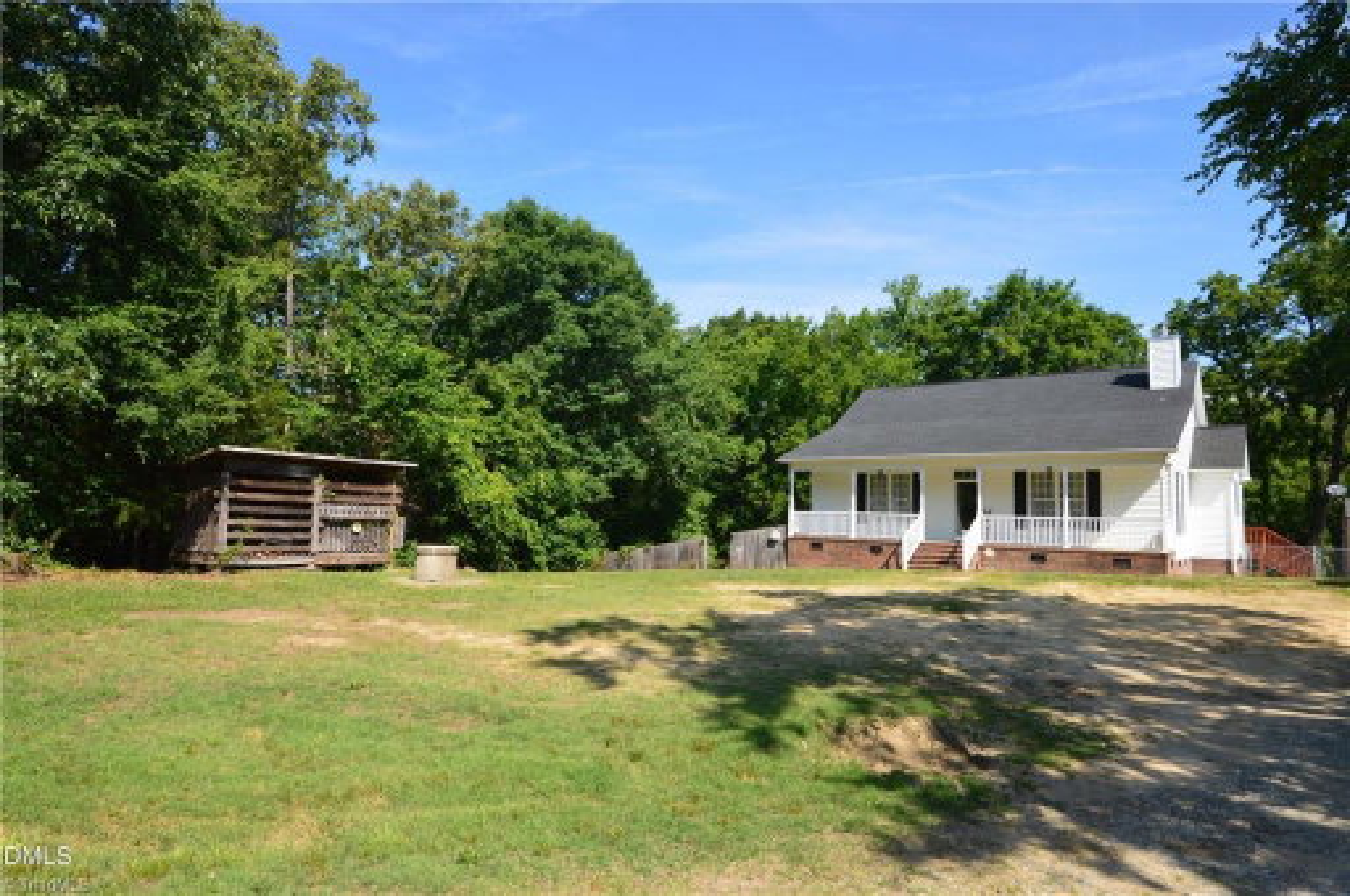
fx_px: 730
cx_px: 675
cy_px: 448
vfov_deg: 63.1
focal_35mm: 20
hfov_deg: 85.5
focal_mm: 13
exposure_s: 1/125
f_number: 8
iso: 100
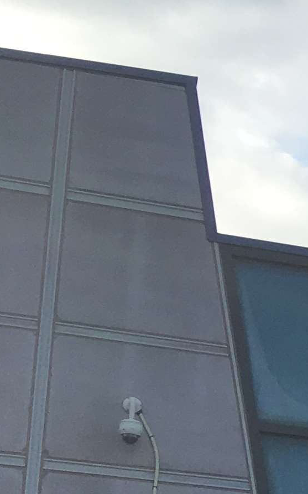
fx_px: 1868
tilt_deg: +9.4
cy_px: 658
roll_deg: +0.2
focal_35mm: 139
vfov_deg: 14.4
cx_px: 1076
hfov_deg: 7.6
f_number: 2.2
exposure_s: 1/1099
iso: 25
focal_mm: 4.15
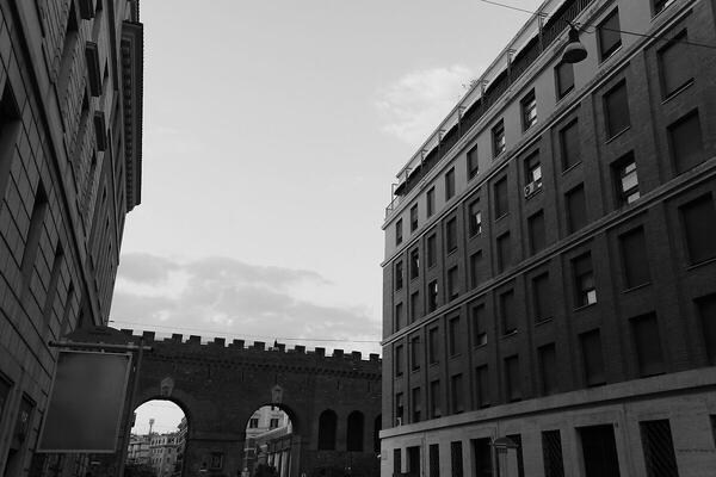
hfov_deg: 61.9
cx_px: 358
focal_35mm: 30
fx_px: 597
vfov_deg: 43.6
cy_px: 238
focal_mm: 20
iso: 200
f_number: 8
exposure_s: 1/20
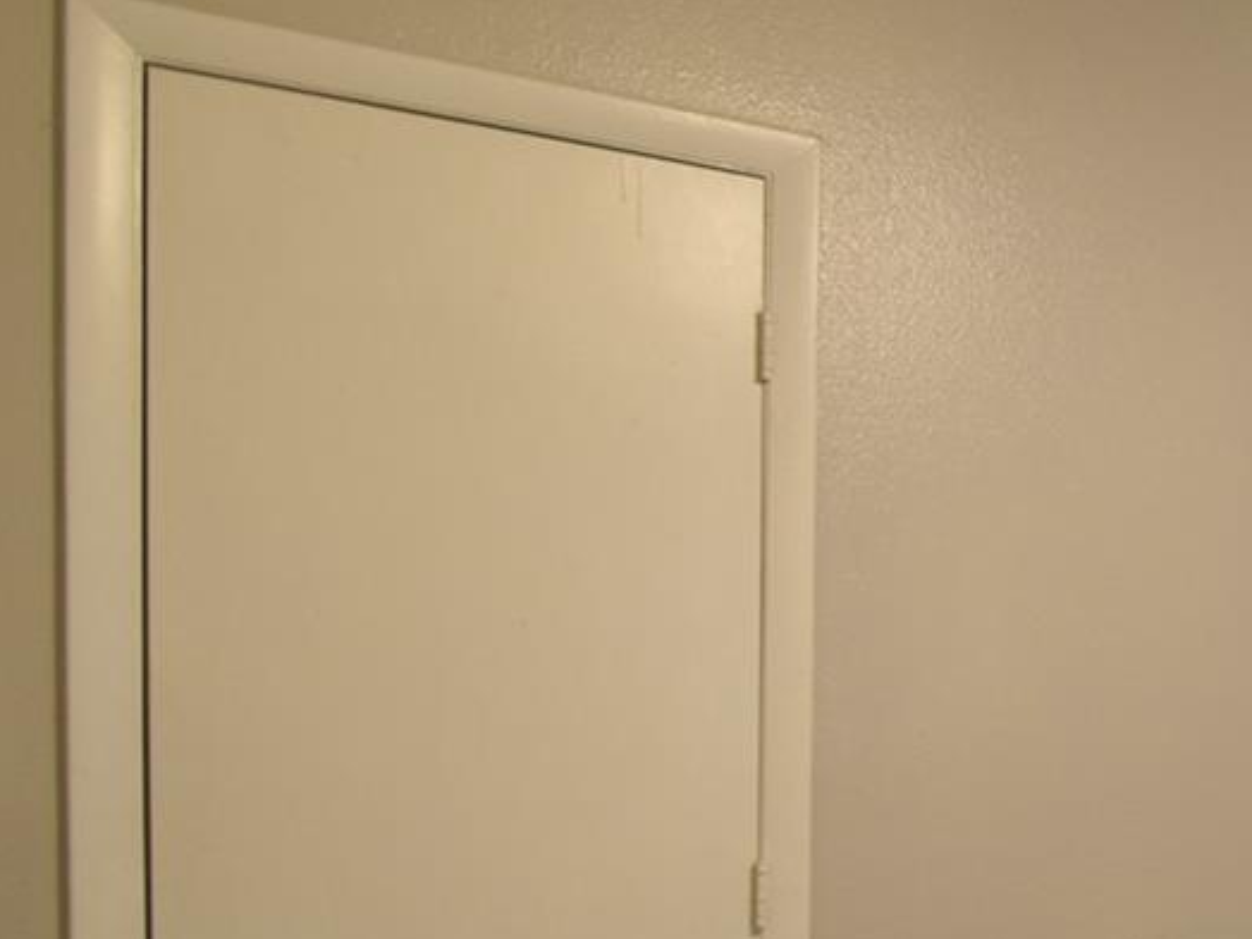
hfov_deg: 30.3
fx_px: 1591
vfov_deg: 32.3
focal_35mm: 44
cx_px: 1754
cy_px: 698
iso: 800
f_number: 3.5
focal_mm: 10
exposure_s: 1/60
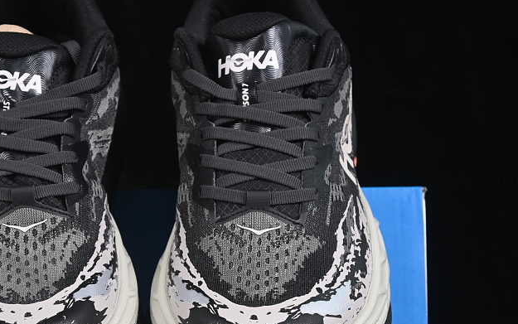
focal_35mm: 132
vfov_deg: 9.9
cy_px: 204
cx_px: 157
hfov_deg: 15.8
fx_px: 1864
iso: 160
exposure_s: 1/60
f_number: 6.3
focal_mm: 50
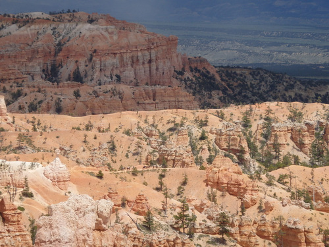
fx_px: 1331
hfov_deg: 14.1
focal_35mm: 140
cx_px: 164
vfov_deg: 10.6
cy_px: 124
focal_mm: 25
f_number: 5.9
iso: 125
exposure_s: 1/640
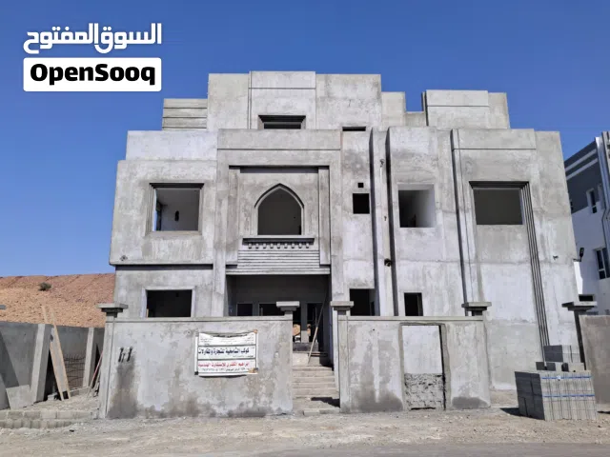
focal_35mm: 27
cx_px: 305
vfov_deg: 51.4
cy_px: 228
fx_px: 476
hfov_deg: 65.3
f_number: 1.8
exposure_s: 1/951
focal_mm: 4
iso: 50
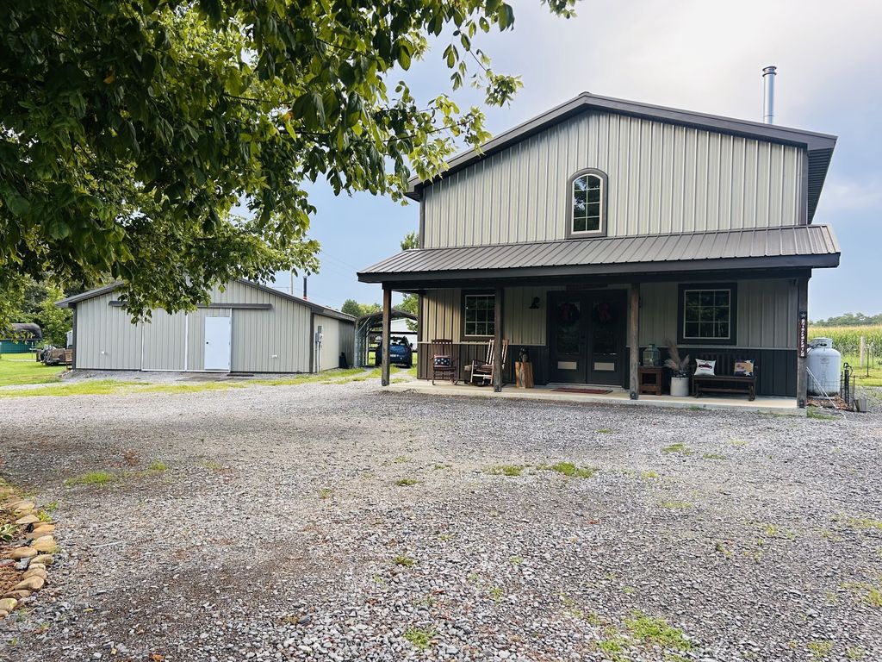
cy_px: 331
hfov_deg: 67.3
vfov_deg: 53.1
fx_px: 662
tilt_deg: +0.6
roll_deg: -0.4
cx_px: 441
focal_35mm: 26
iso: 50
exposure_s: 1/427
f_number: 1.5
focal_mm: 5.7
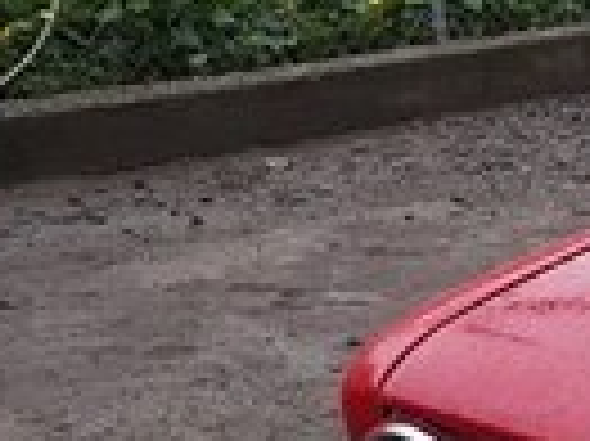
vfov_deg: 10.8
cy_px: 439
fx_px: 2316
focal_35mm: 136
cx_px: 1423
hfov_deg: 11.8
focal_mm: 3.6
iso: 40
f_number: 1.9
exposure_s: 1/133
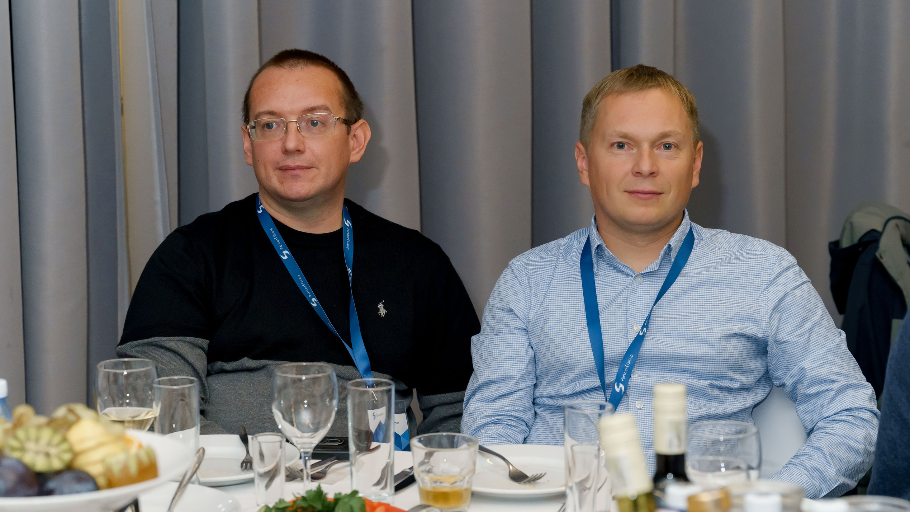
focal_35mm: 93
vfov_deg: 13.0
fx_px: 2244
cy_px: 284
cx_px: 455
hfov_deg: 22.9
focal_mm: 88
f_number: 5.6
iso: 3200
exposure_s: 1/125
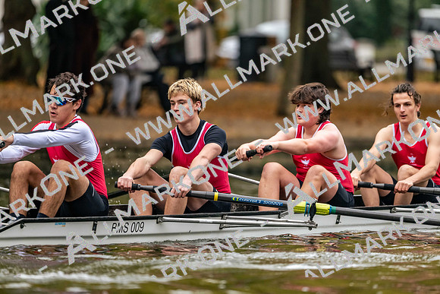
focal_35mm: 400
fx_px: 4890
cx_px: 220
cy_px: 147
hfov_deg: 5.2
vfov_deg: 3.4
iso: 2500
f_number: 4.5
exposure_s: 1/2000
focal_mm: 400
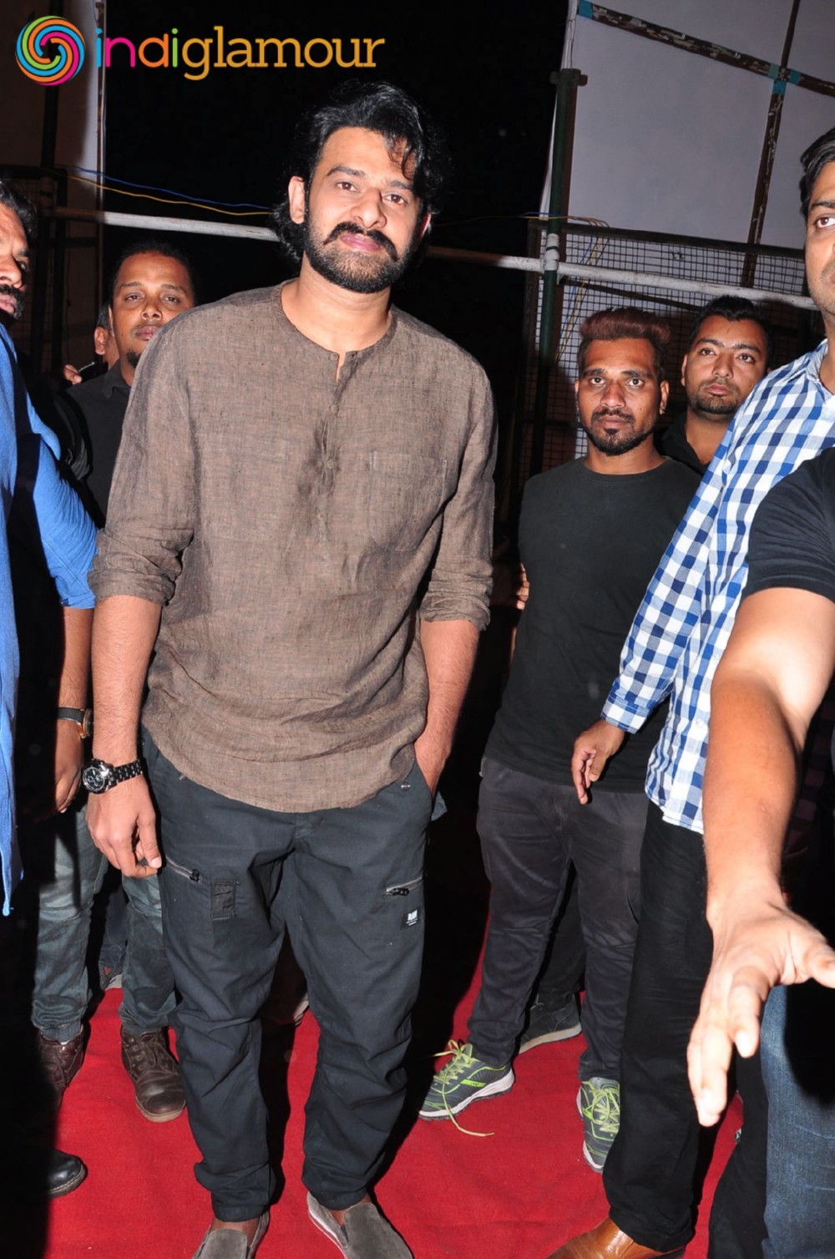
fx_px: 942
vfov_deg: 67.5
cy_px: 630
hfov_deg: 47.8
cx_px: 418
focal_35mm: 27
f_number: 8
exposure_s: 1/125
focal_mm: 18
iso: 400
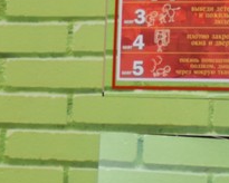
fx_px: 2006
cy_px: 25
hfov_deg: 6.5
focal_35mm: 296
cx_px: 48
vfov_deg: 5.2
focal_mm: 42
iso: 800
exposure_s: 1/125
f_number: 4.5
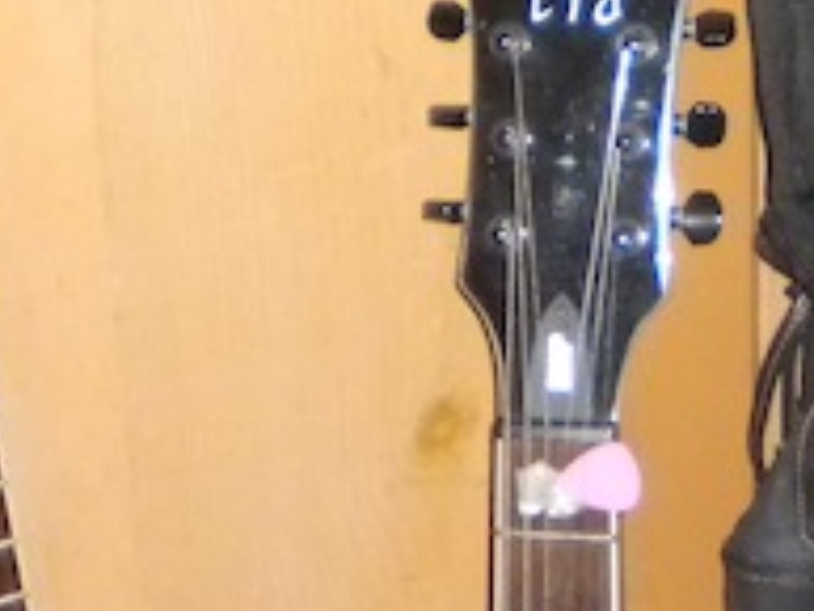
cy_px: 817
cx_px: 856
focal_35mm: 165
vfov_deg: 8.9
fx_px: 3882
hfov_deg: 11.8
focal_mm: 6.3
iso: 400
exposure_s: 1/30
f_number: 3.1
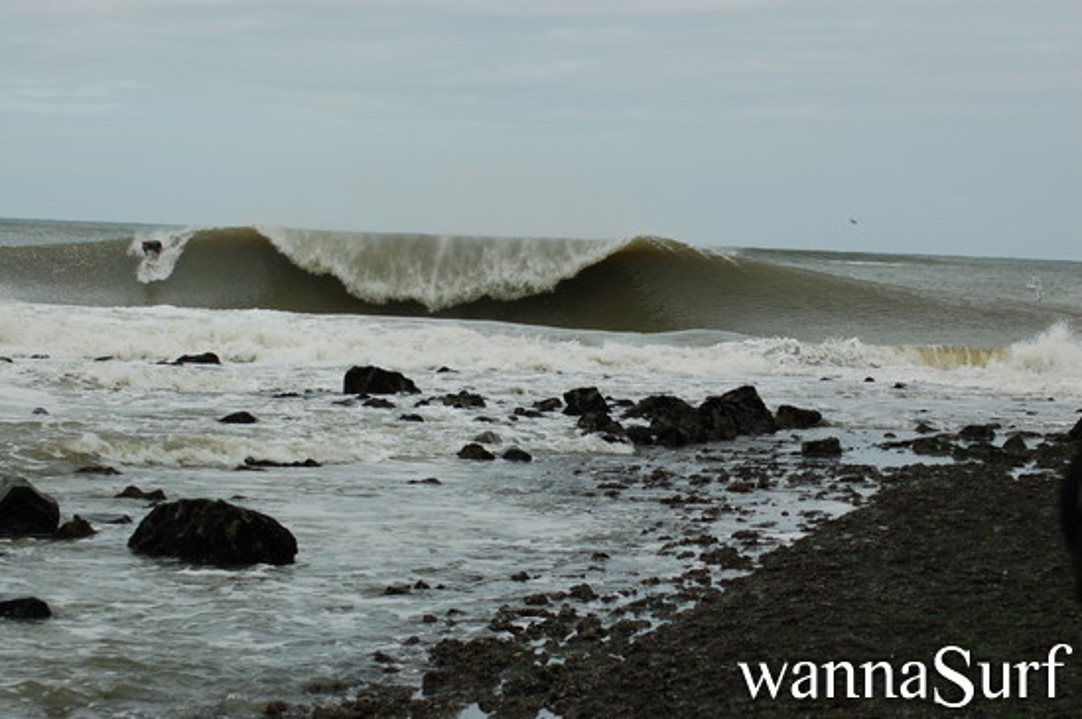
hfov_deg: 17.5
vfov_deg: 11.7
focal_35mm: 117
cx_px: 541
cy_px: 360
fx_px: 3513
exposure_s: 1/800
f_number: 7.1
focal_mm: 78
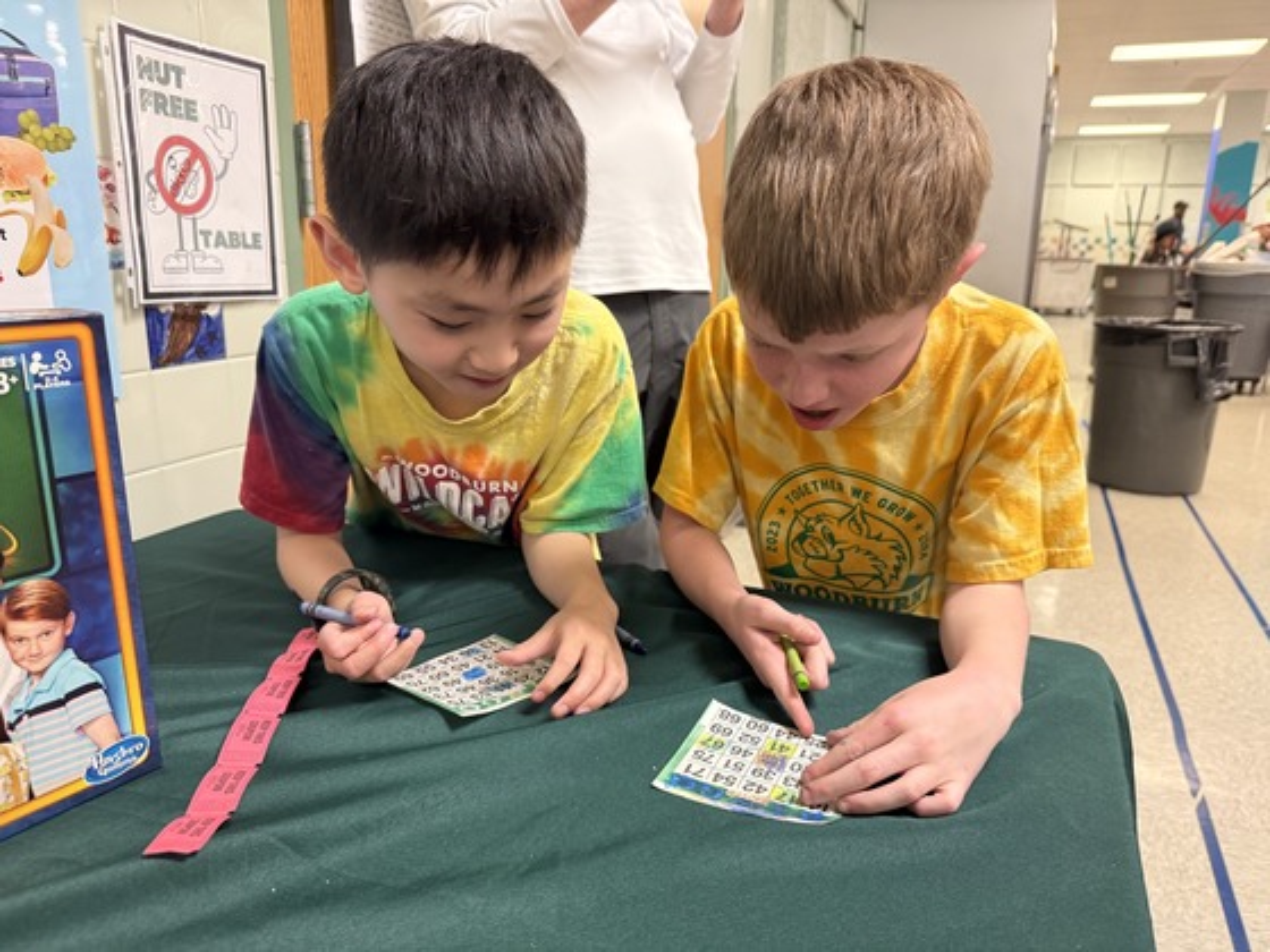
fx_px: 881
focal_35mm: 24
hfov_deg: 71.6
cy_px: 476
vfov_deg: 56.8
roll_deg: -1.4
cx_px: 635
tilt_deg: -15.2
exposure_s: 1/60
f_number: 1.78
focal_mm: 6.76
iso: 250
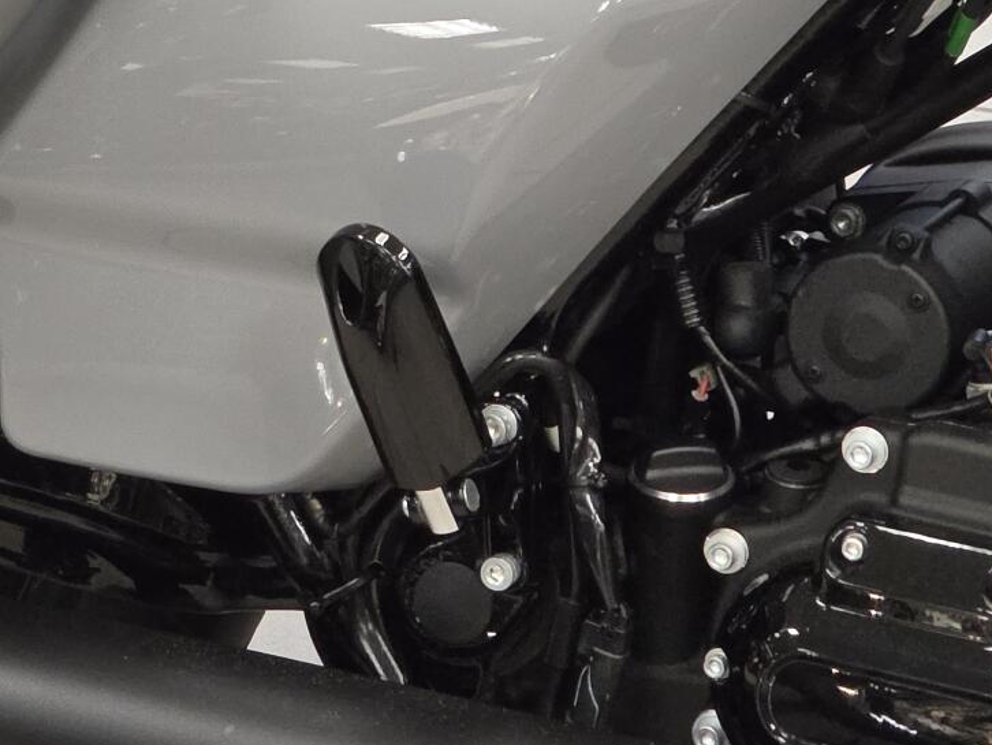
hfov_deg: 10.3
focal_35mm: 190
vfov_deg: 7.8
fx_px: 5447
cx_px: -120
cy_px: 18
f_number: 2.4
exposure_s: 1/120
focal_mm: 7
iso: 400
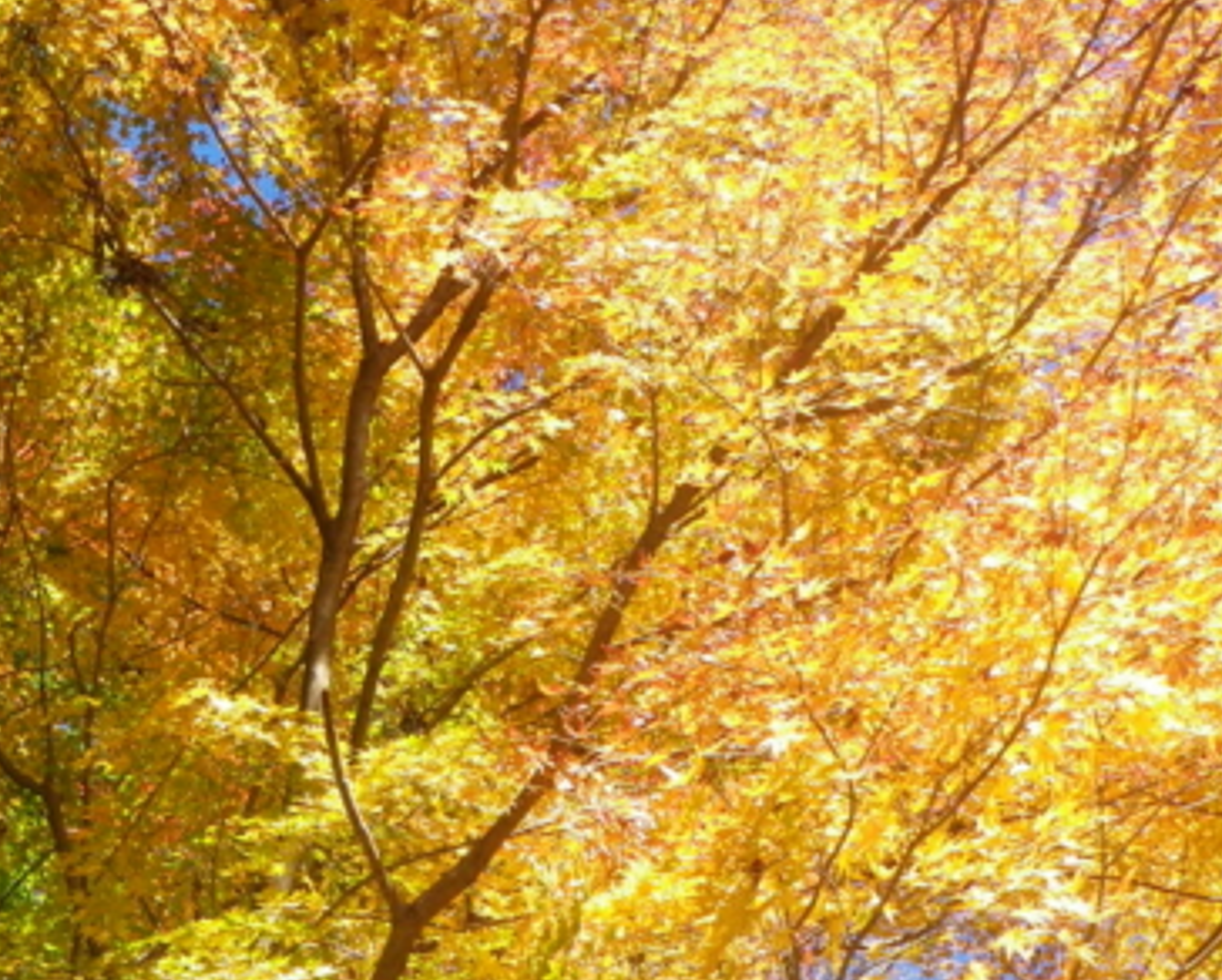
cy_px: 668
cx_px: 154
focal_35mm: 75
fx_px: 2715
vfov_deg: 20.4
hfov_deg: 24.7
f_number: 3.8
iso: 64
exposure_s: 1/160
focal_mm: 6.2
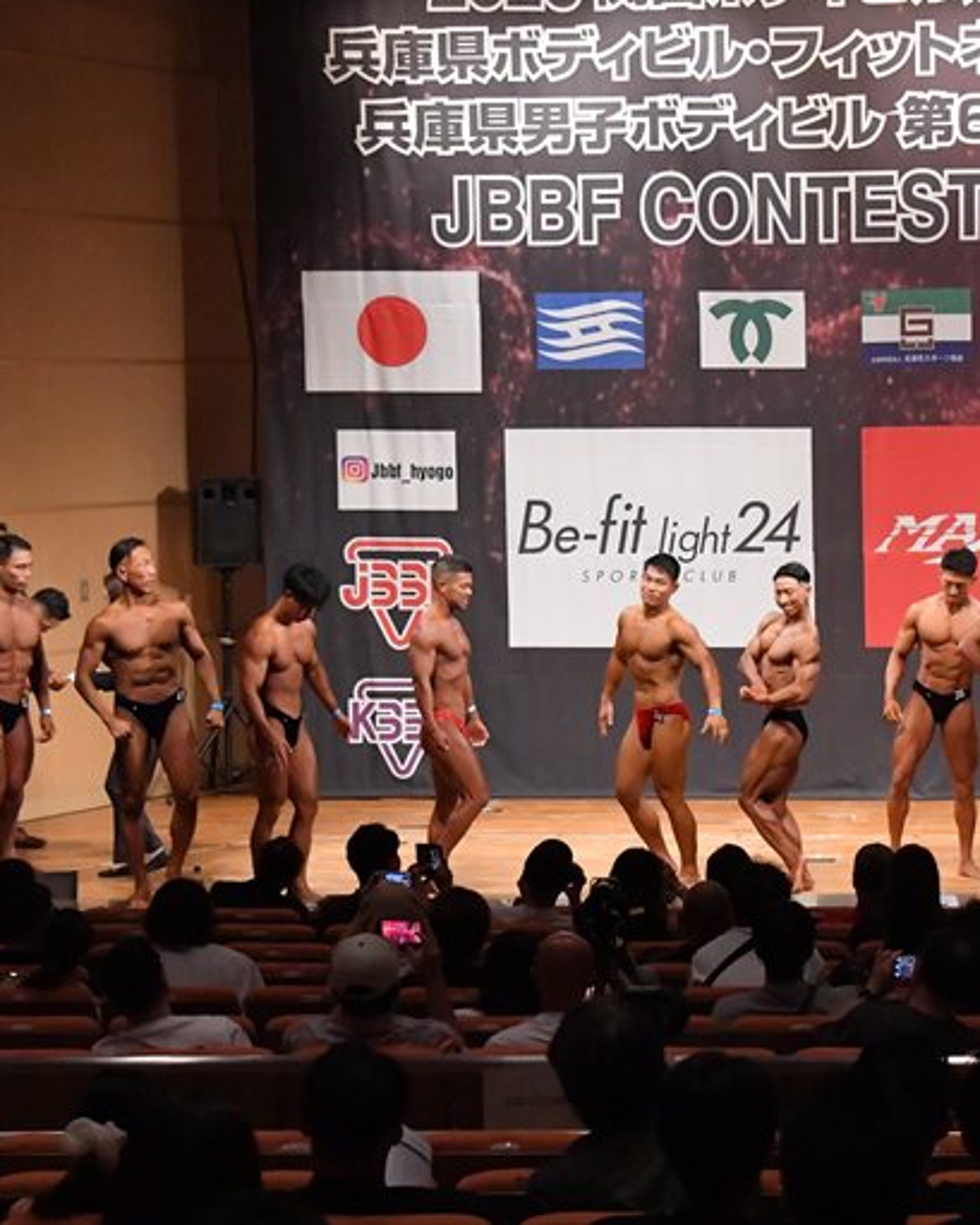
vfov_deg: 17.3
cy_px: 609
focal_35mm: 111
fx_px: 4023
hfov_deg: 13.8
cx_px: 768
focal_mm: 52
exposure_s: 1/400
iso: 10000
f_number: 5.6
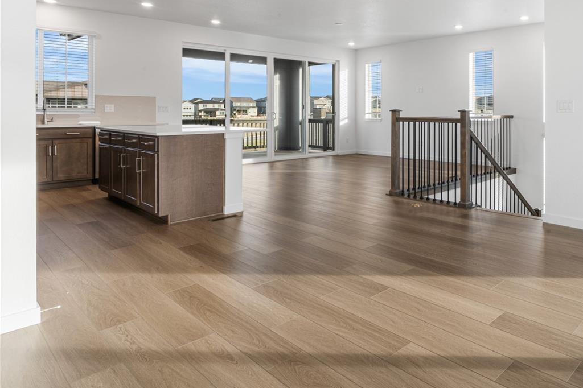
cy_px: 110
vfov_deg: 48.4
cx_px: 455
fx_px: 417
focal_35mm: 26
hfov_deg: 64.5
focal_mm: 16.5
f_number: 20
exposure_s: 1/1.67
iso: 100
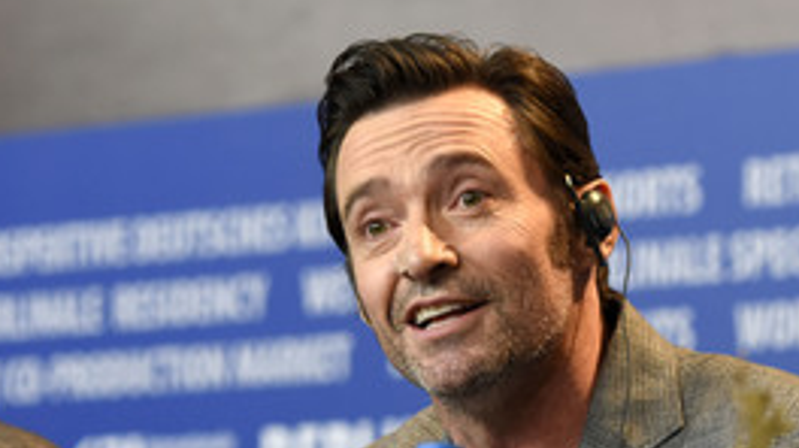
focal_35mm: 322
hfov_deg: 6.7
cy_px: 406
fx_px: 6816
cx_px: 301
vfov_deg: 3.8
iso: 1250
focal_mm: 120
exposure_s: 1/400
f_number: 3.5
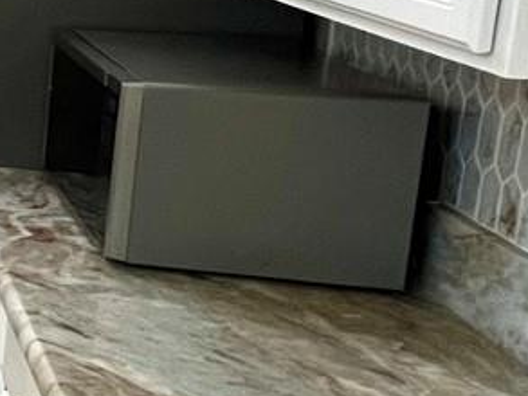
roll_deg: -0.1
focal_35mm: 71
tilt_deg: -8.8
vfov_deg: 20.2
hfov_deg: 17.3
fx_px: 1083
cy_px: 16
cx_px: -591
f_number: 1.8
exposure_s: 1/60
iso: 160
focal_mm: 1.57
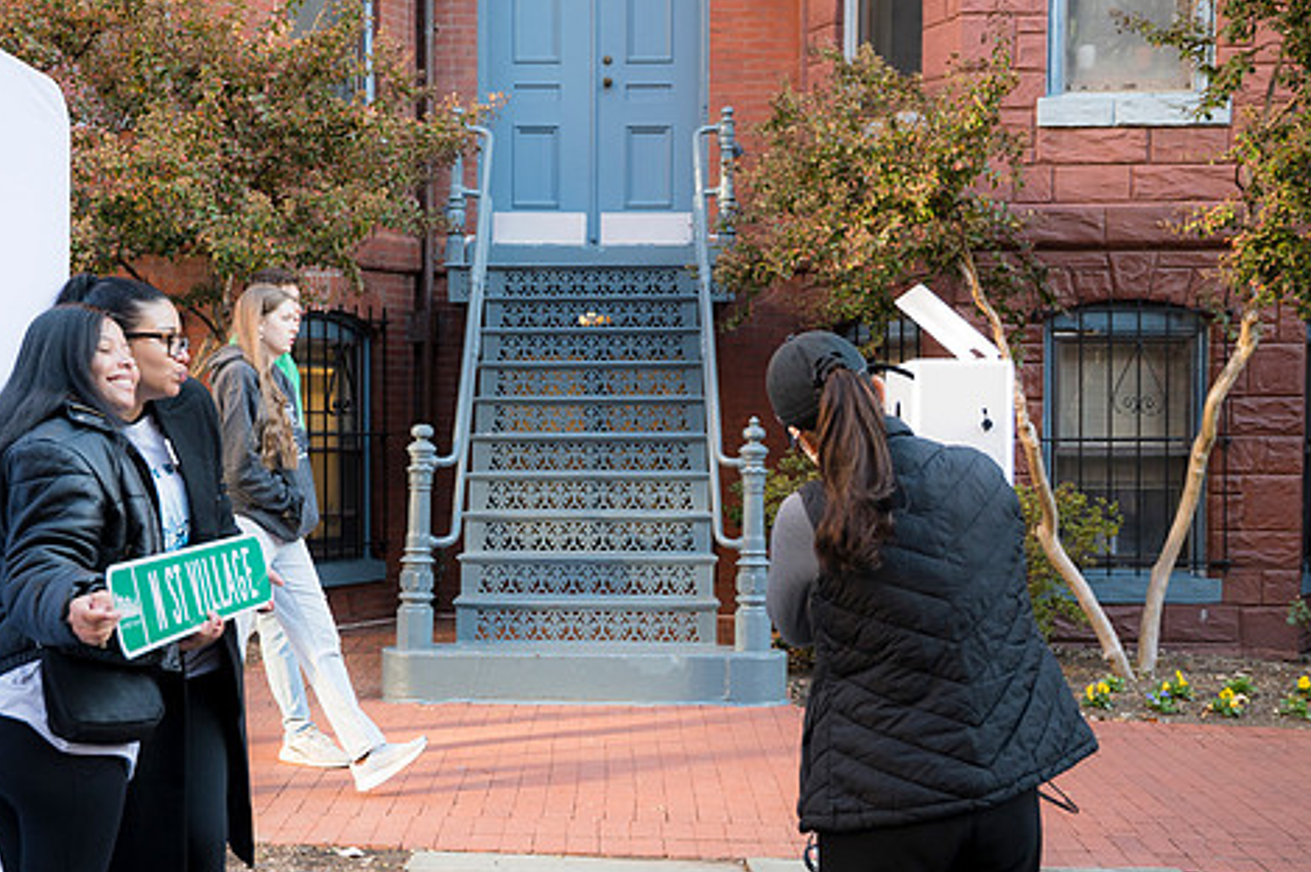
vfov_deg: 28.6
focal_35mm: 47
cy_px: 484
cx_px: 548
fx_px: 1710
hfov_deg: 41.8
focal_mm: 38
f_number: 4
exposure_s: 1/250
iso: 800
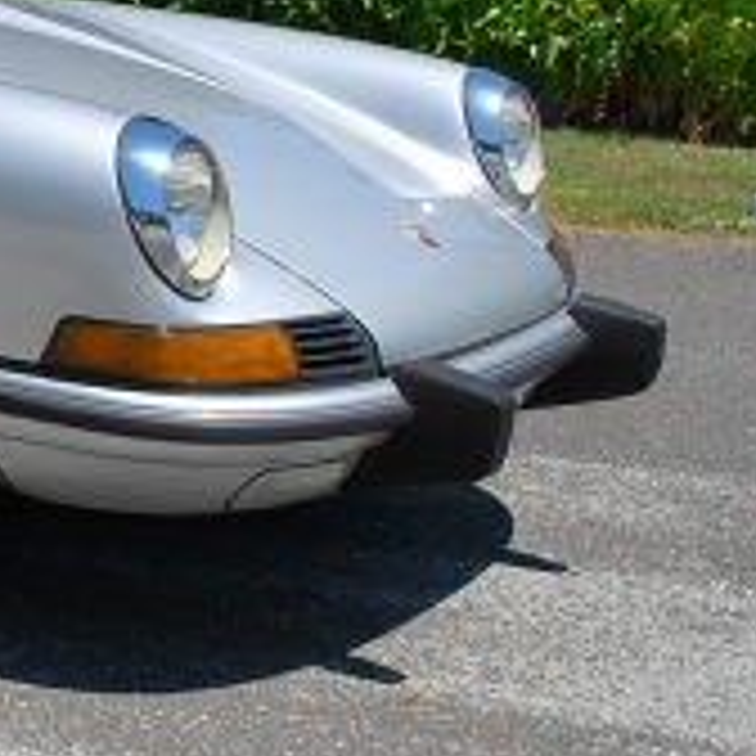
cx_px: -302
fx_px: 2347
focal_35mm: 95
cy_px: 92
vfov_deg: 18.0
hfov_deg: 16.9
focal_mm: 26
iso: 100
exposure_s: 1/250
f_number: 8
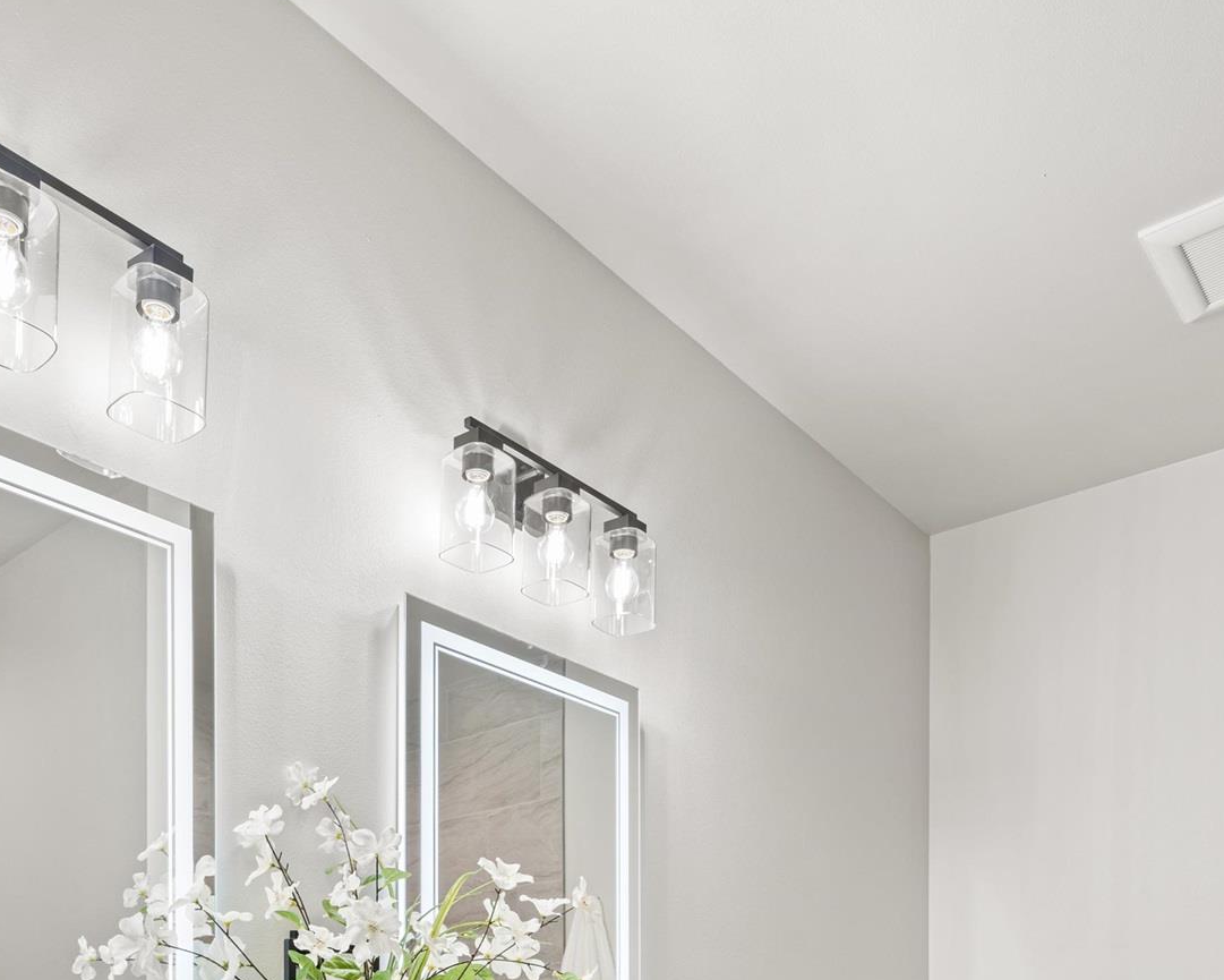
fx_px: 1159
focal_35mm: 32
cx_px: 531
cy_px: 1111
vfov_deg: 37.3
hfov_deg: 55.5
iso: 250
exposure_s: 1/2
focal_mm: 16
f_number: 9
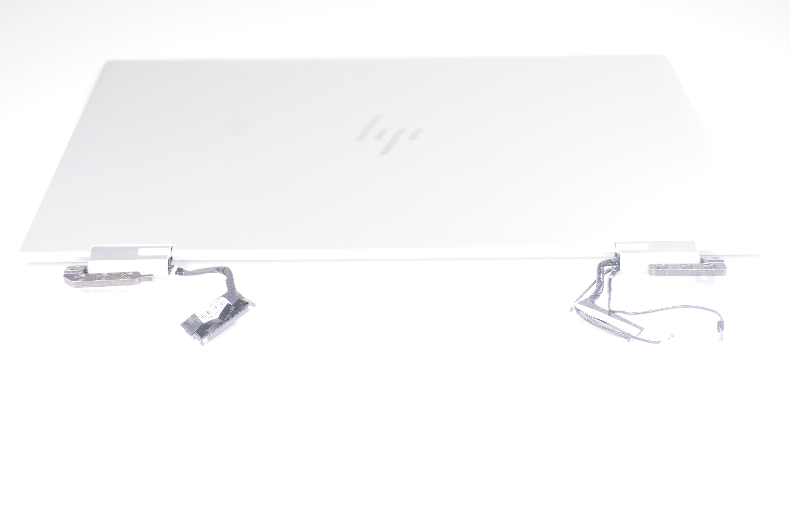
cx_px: 395
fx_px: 1151
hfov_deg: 37.9
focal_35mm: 52
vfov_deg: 25.7
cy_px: 262
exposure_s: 1/160
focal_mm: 35
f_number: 5.6
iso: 640
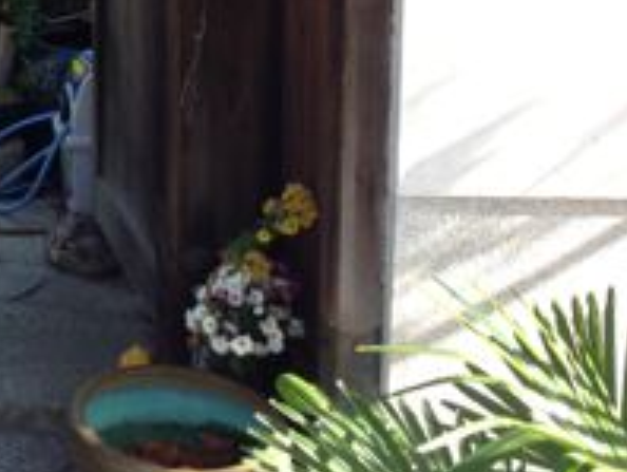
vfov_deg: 14.0
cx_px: -317
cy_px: -215
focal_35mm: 100
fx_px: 1813
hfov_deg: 17.6
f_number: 2.4
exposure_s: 1/140
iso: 50
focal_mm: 4.13
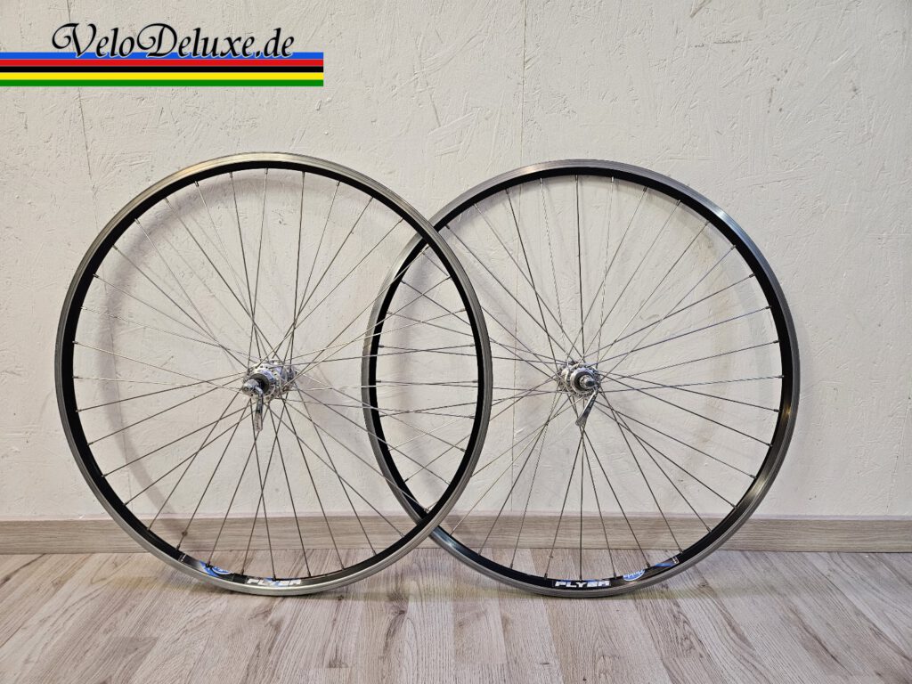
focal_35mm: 23
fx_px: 606
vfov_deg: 58.9
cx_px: 456
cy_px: 342
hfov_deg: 73.9
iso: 640
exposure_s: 1/100
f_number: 1.8
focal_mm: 5.4
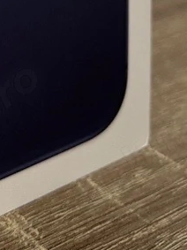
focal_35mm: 113
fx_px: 815
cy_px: -286
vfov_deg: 14.0
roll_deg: -1.1
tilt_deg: -1.7
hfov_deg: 12.9
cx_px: 2
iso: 160
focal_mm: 6.86
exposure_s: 1/50
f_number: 1.78
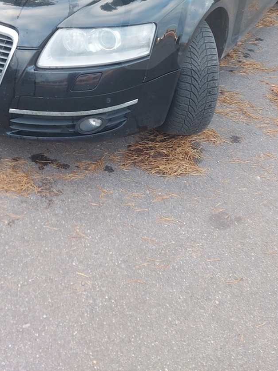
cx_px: 88
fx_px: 493
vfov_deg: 37.8
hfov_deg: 31.2
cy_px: 21
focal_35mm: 46
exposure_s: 1/50
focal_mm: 5.23
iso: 50
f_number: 1.8
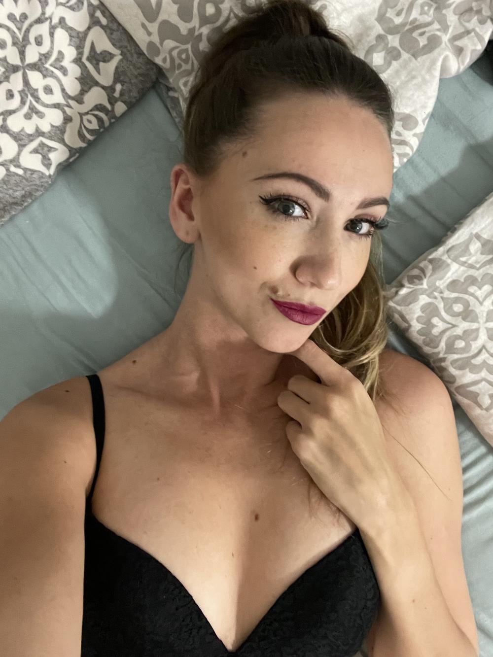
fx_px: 570
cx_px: 246
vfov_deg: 60.0
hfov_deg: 46.8
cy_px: 328
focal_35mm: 30
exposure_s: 1/20
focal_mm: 2.71
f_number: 2.2
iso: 800
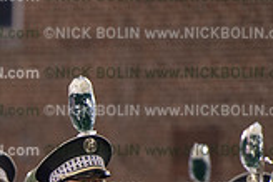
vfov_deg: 1.9
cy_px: 265
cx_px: -90
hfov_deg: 2.9
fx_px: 5348
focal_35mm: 706
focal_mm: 200
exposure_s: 1/320
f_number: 2.8
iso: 4000
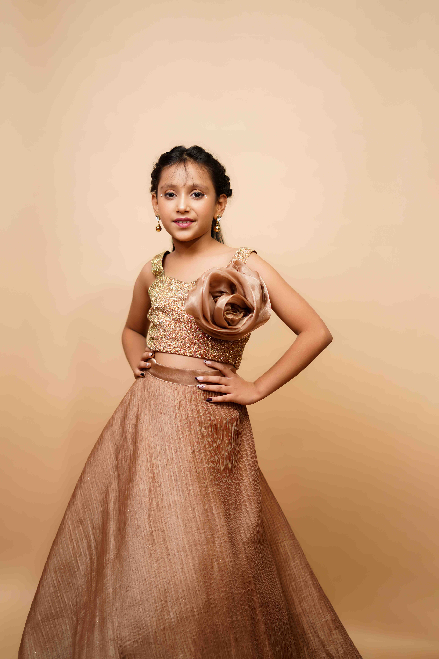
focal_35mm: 50
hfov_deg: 27.0
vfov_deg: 39.6
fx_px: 915
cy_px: 330
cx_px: 220
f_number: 1.8
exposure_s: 1/200
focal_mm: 50
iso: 200
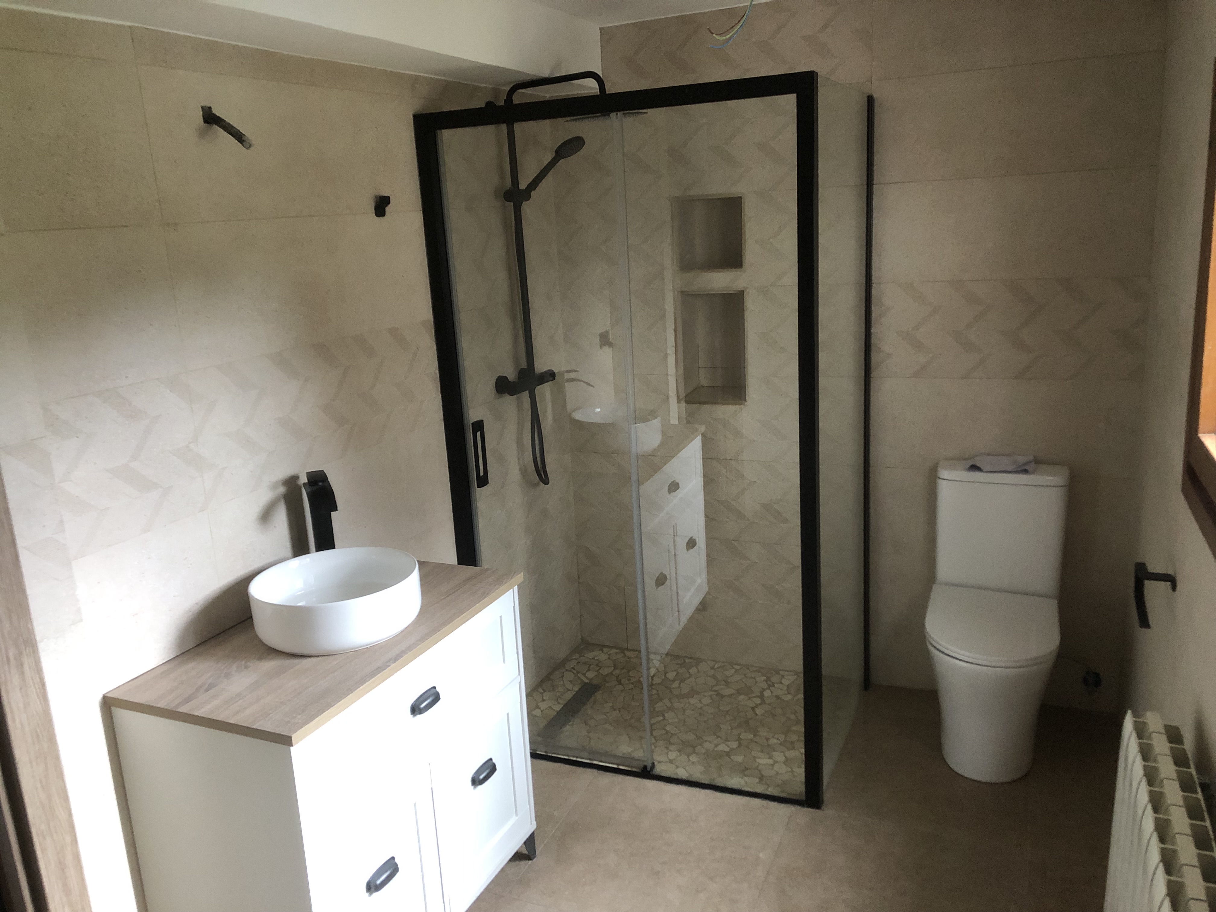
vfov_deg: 49.7
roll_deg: +3.3
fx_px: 984
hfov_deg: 63.4
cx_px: 608
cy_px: 456
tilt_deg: -13.9
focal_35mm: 28
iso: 100
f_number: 1.8
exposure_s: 1/15
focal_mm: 4
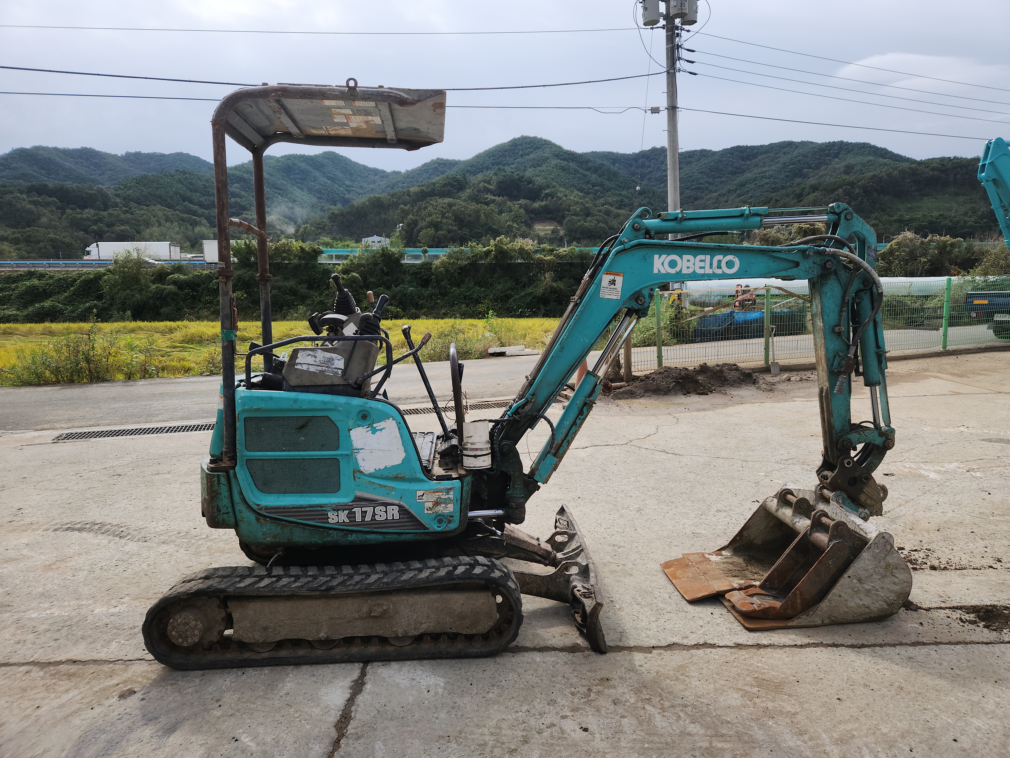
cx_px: 505
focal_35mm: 23
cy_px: 379
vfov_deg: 58.9
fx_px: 671
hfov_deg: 73.9
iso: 20
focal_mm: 5.4
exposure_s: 1/1087
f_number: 1.8
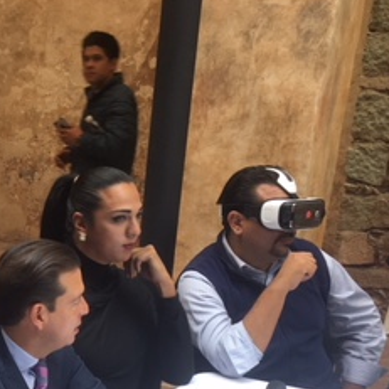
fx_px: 903
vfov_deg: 23.5
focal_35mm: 71
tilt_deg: -18.9
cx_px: -69
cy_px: 365
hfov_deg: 22.5
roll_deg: -1.1
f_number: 2.2
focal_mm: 4.15
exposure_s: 1/40
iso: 32
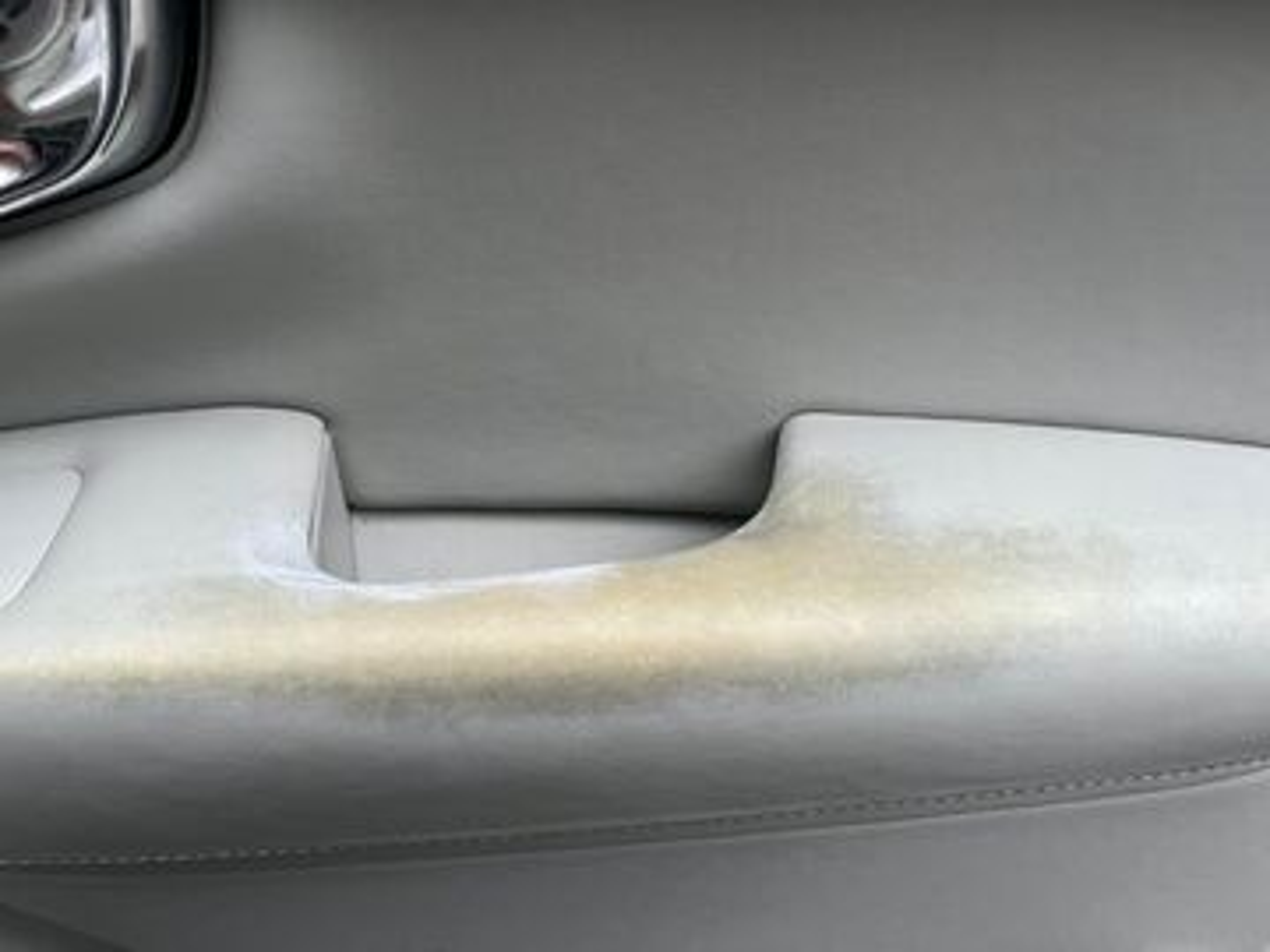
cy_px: 476
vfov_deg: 53.1
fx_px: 954
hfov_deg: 67.3
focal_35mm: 26
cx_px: 635
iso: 125
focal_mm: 5.1
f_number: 1.6
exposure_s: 1/60
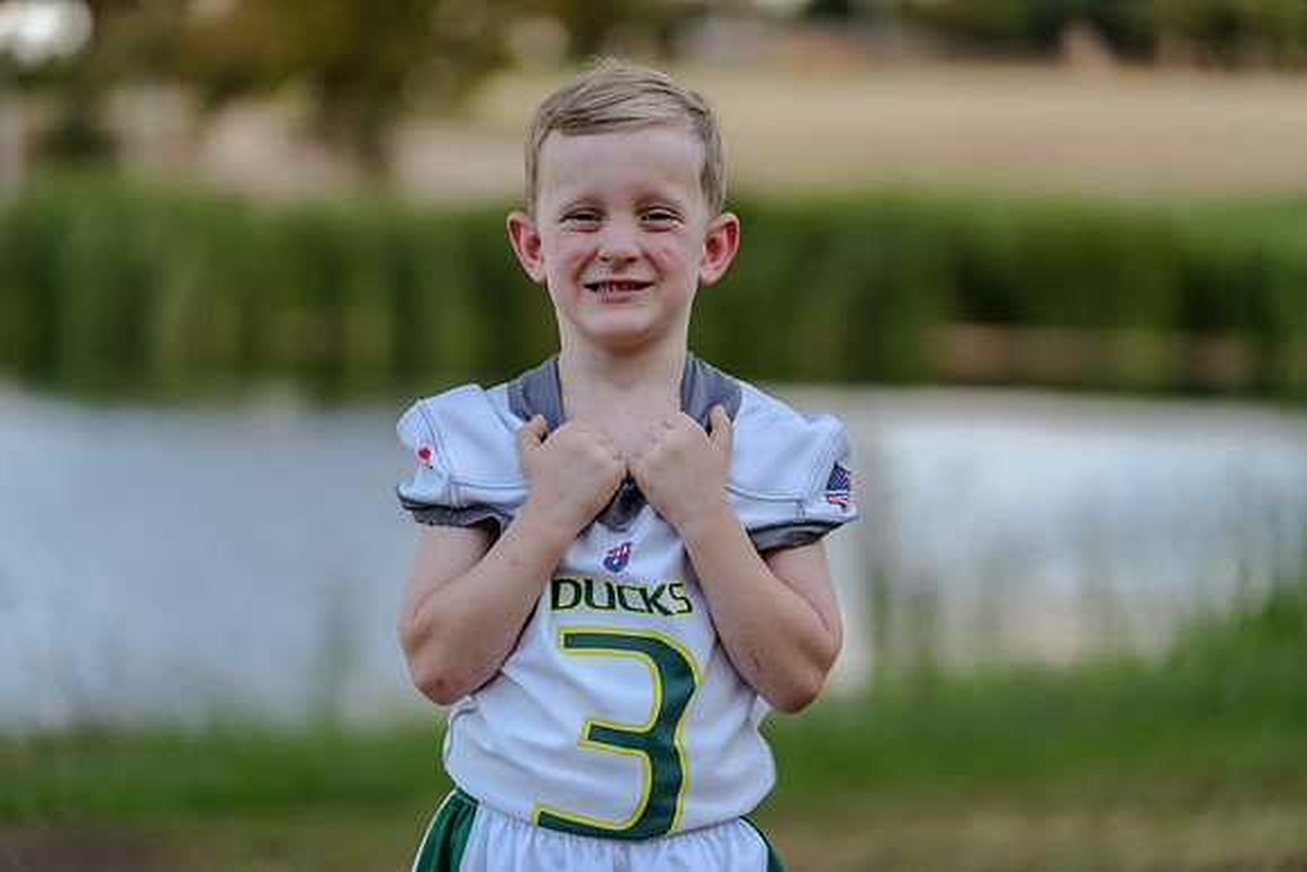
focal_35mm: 127
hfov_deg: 16.1
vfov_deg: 10.8
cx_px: 654
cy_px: 436
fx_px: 4612
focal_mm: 127
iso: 160
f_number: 2.8
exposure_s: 1/320
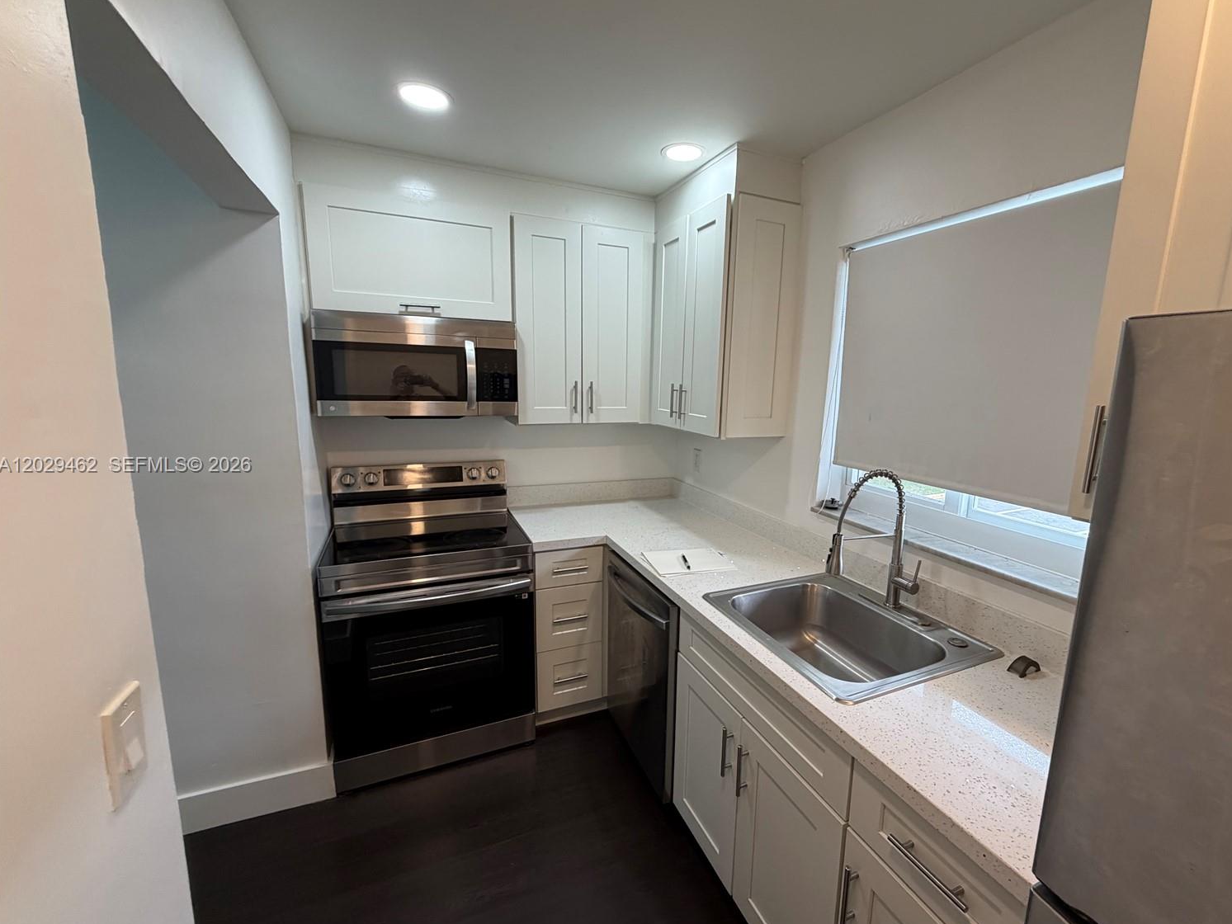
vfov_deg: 81.8
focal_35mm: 15
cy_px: 466
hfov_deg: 98.0
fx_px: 534
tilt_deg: -9.1
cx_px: 654
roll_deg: -2.0
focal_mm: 2.22
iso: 160
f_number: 2.2
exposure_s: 1/120
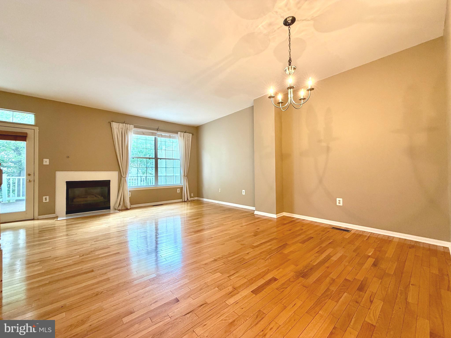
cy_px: 169
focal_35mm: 14
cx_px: 226
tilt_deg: +0.6
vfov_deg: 85.7
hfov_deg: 102.1
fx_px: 182
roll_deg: +0.4
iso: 200
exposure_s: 1/60
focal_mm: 2.22
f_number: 2.2
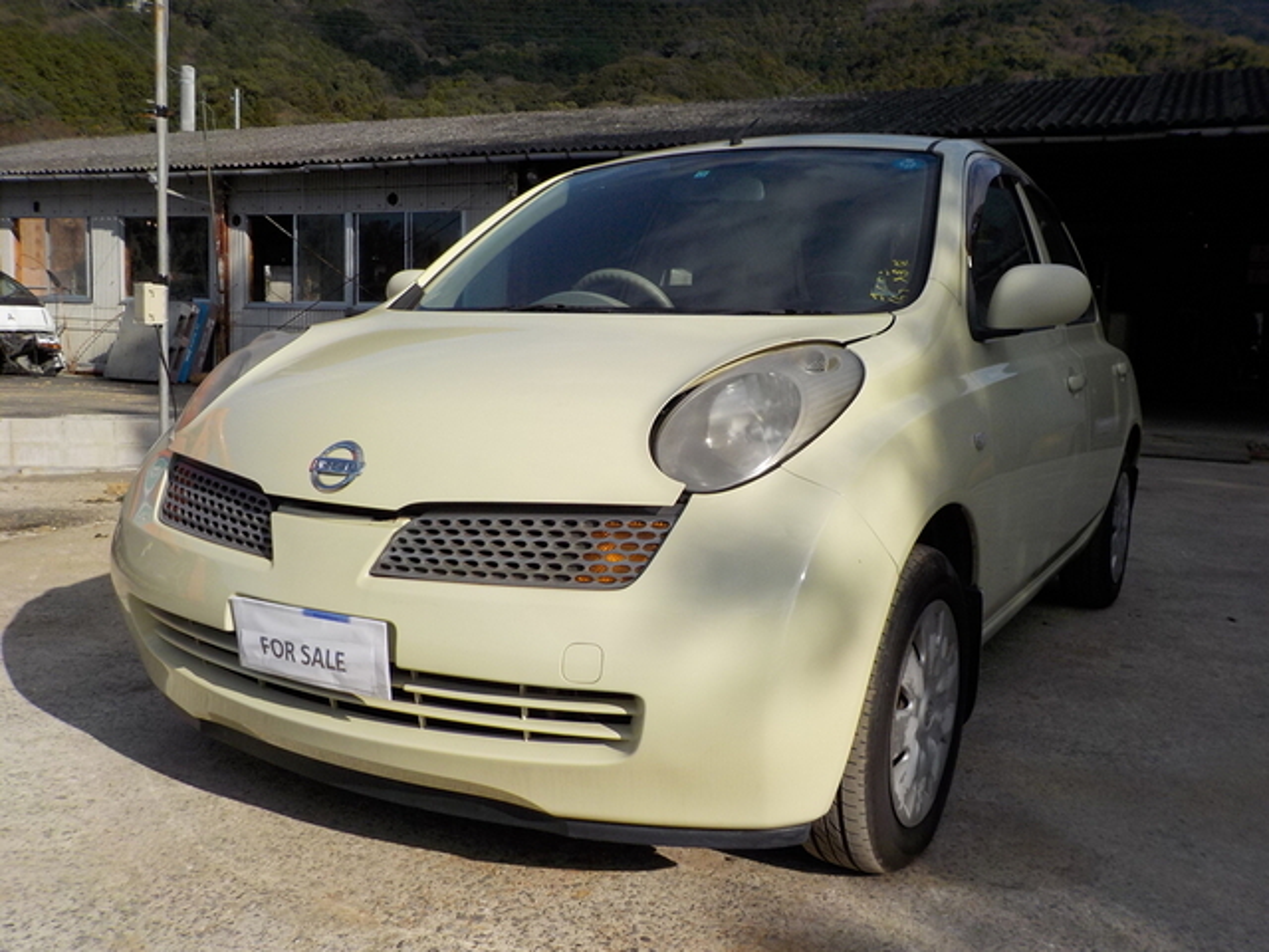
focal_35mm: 30
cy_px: 476
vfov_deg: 46.8
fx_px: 1100
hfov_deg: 60.0
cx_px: 634
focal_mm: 4.1
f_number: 6.6
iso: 125
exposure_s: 1/500
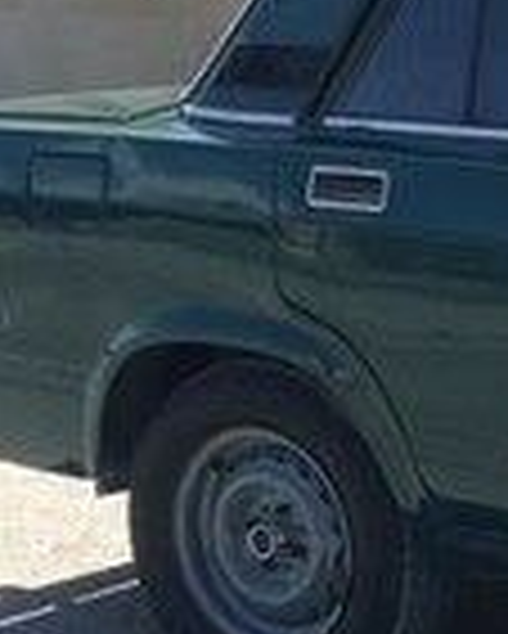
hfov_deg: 9.4
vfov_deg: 12.7
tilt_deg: -12.0
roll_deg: -1.1
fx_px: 2835
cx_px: 1115
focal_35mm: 151
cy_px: 429
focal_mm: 4.12
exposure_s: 1/861
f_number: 2.4
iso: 50
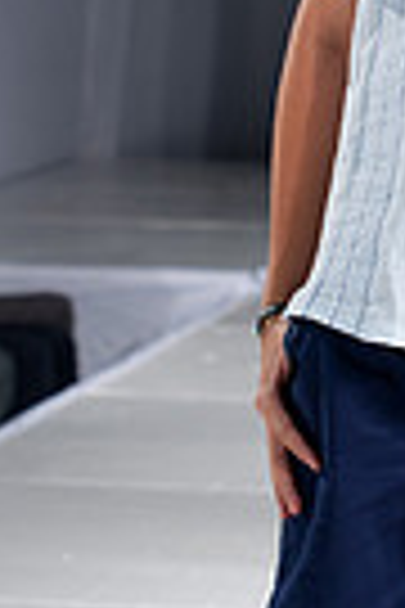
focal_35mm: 233
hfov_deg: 5.9
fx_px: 3932
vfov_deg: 8.8
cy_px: 270
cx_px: 522
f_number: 5
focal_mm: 70
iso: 200
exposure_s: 1/125
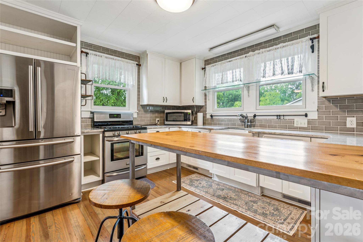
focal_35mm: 16
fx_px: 166
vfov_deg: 72.0
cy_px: 121
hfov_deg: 95.0
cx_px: 182
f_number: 13
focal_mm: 16.5
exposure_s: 1.6
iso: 100
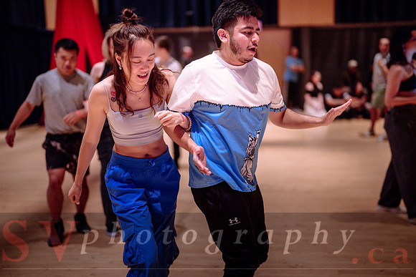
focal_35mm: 50
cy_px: 138
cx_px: 208
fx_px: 578
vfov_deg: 27.0
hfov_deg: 39.6
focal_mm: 50
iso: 1600
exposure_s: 1/250
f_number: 1.2
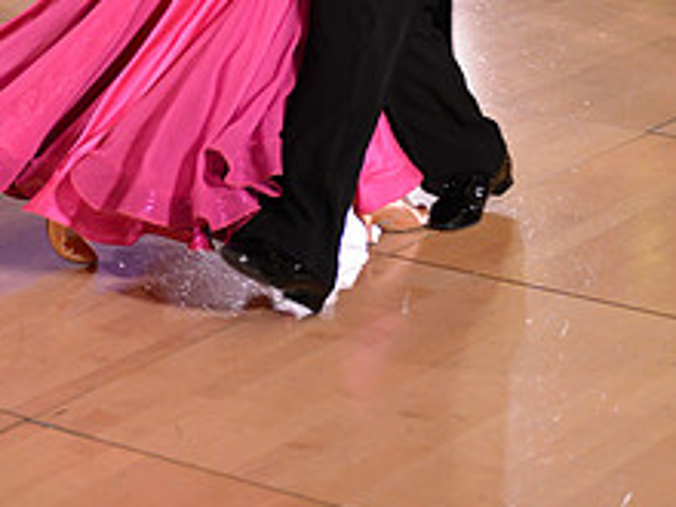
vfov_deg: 9.9
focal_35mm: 147
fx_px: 2871
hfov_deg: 13.4
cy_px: -141
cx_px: 229
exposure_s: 1/200
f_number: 2.8
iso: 2500
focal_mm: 58
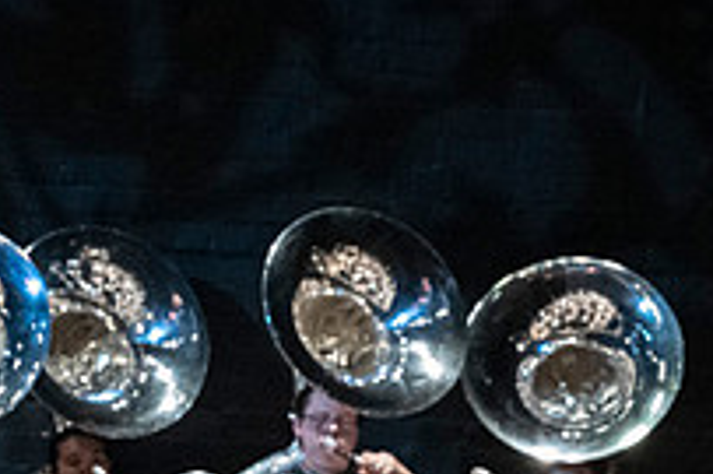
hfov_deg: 3.4
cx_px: 270
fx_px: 11854
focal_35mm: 599
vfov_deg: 2.3
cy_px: 674
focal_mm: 140
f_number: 4
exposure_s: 1/500
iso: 4000
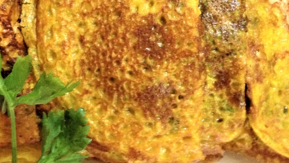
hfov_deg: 33.1
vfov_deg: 19.0
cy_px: 37
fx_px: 483
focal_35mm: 63
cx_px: 105
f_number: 2.4
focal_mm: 4.12
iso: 500
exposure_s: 1/17
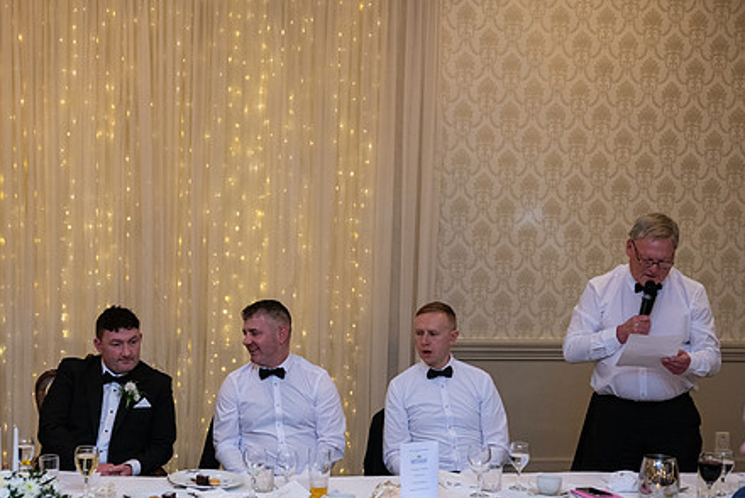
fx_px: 1201
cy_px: 313
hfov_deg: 34.3
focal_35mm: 58
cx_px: 278
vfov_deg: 23.4
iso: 1000
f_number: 3.5
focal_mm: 44
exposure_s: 1/160
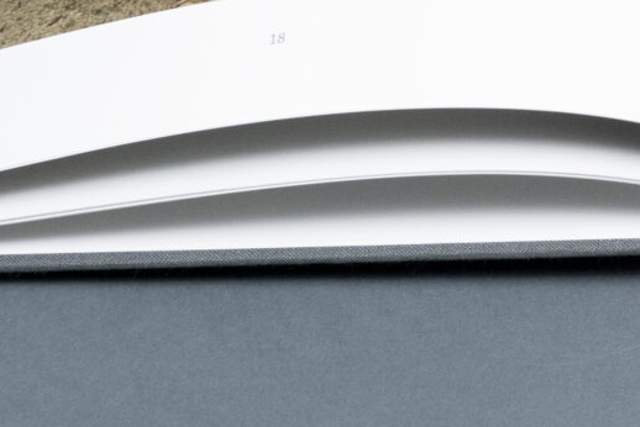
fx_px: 2899
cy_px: -292
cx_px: 802
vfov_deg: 8.2
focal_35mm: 163
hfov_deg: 12.3
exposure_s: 1/200
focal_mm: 22
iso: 800
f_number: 5.6
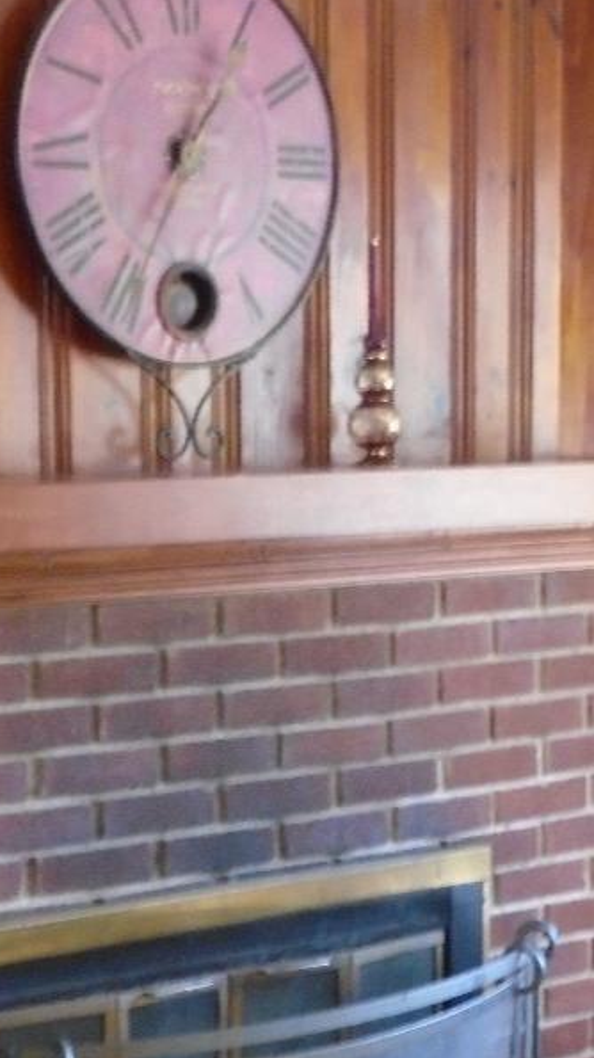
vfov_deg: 22.4
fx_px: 2664
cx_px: 313
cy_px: 629
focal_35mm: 95
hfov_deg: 12.7
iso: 400
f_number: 3.8
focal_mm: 6.4
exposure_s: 1/15
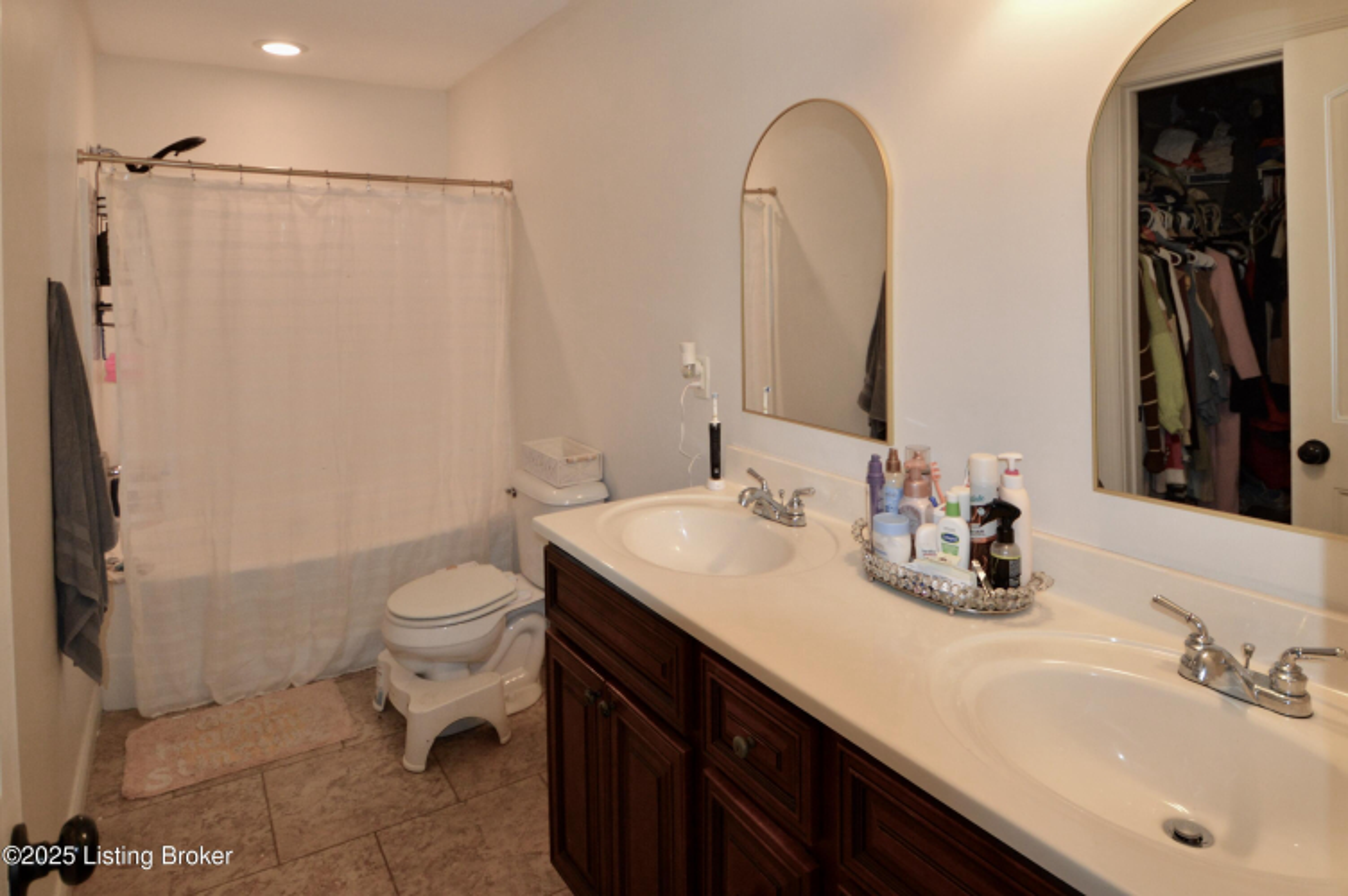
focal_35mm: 15
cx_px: 674
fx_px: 561
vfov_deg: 77.2
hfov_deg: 100.4
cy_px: 448
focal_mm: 10
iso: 500
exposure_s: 1/60
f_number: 3.5
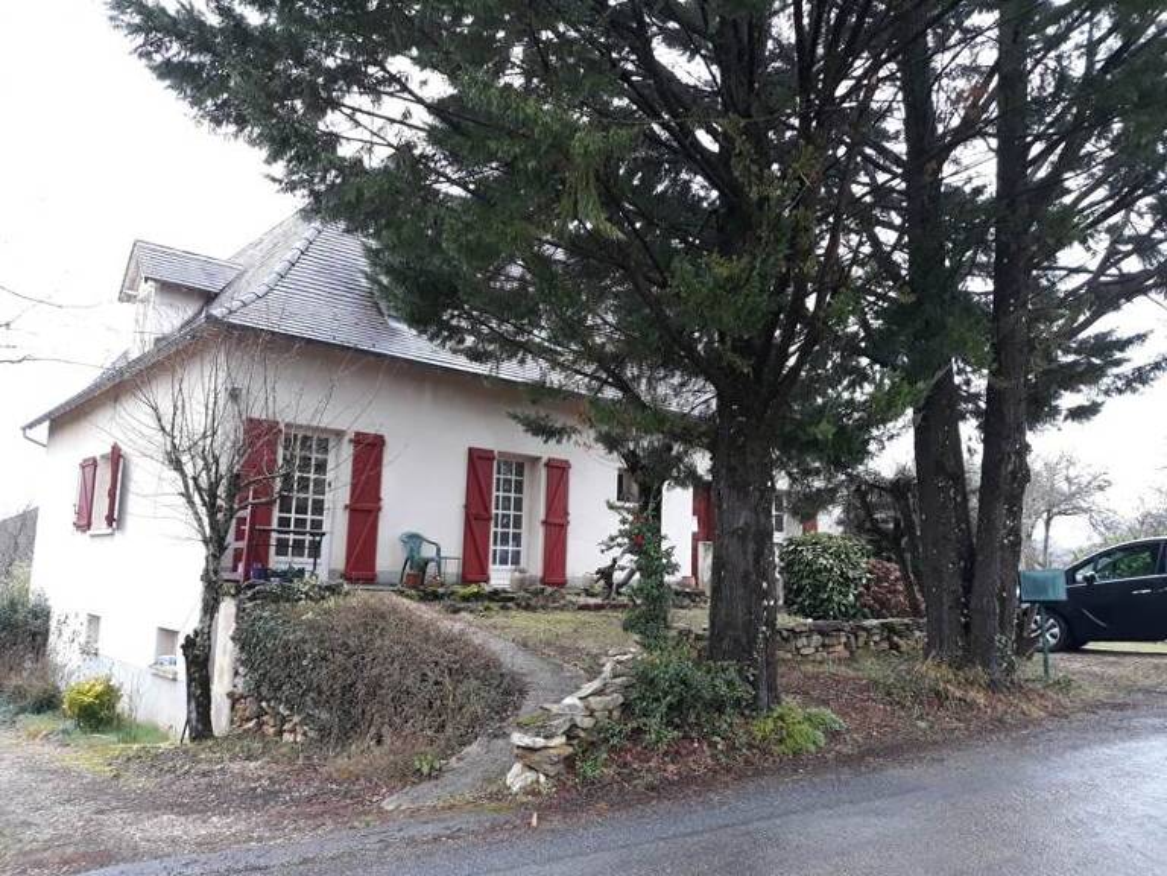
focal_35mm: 27
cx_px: 584
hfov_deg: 65.3
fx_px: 910
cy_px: 438
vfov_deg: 51.4
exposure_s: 1/50
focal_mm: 3.71
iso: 80
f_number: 1.7
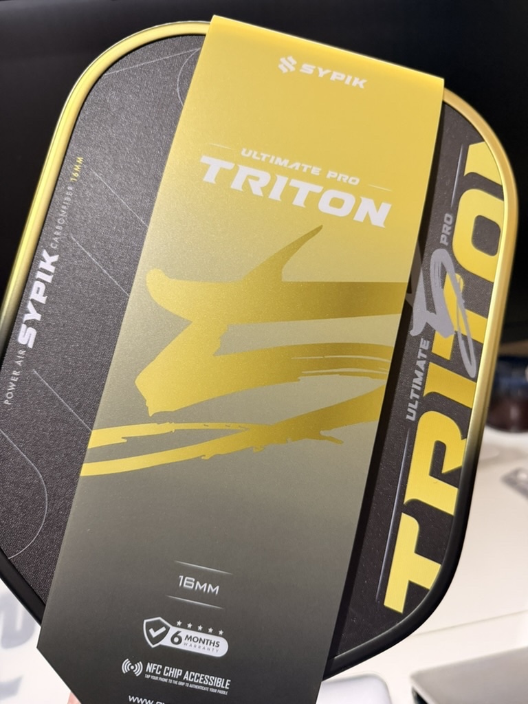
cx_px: 264
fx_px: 488
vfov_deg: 71.6
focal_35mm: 24
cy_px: 352
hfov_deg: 56.8
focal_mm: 6.76
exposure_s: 1/60
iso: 500
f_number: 1.78
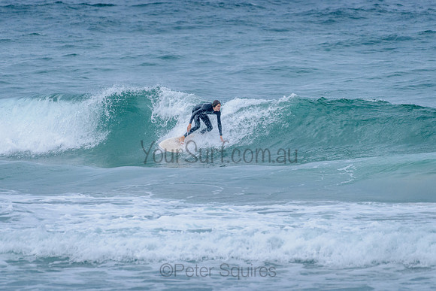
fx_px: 7423
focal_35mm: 613
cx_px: 219
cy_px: 113
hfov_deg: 3.4
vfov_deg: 2.2
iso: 2200
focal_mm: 500
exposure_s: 1/2000
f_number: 5.6
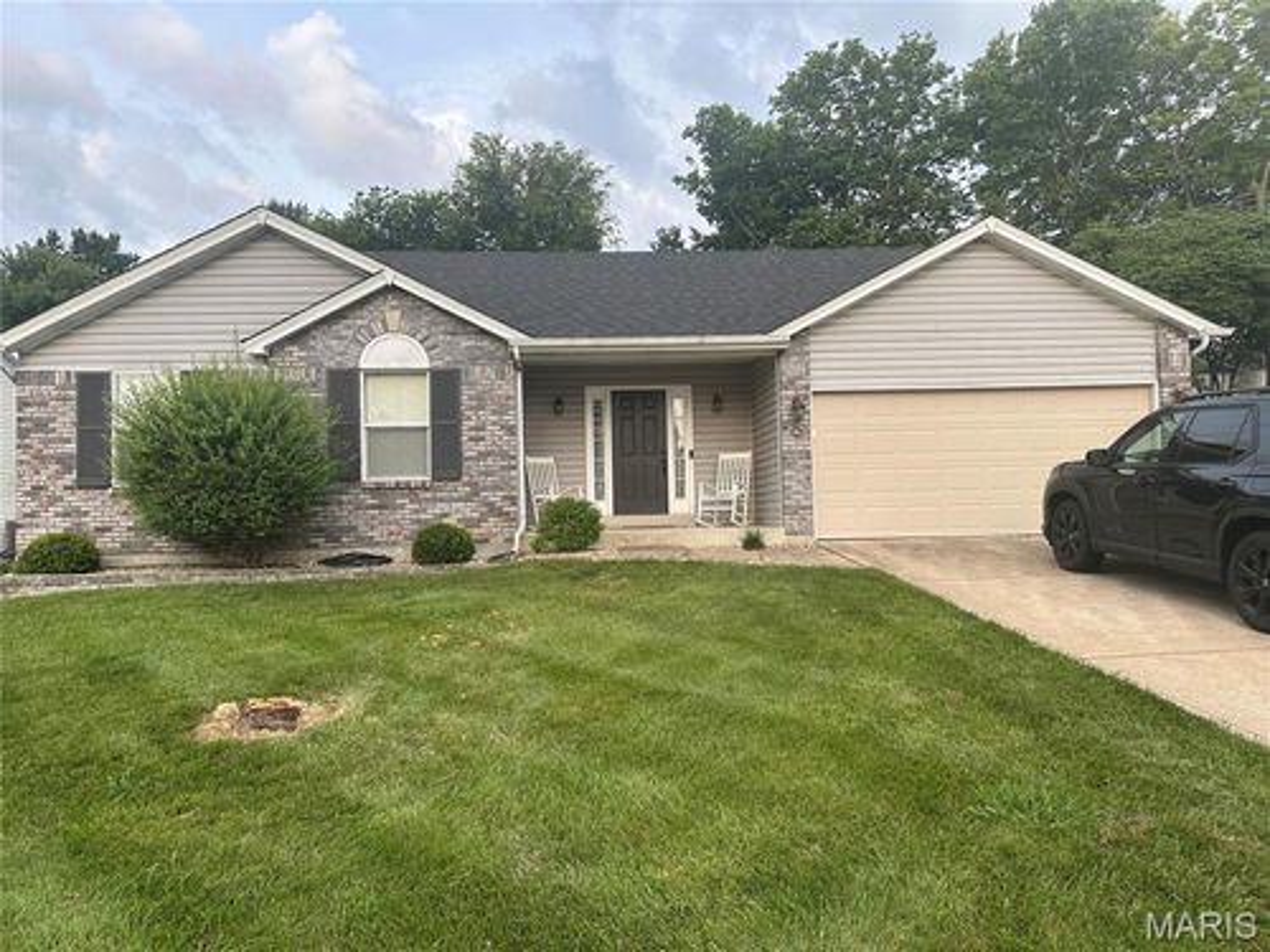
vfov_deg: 56.8
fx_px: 881
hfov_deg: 71.6
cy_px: 476
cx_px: 635
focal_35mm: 24
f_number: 1.78
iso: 80
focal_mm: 6.86
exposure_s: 1/879
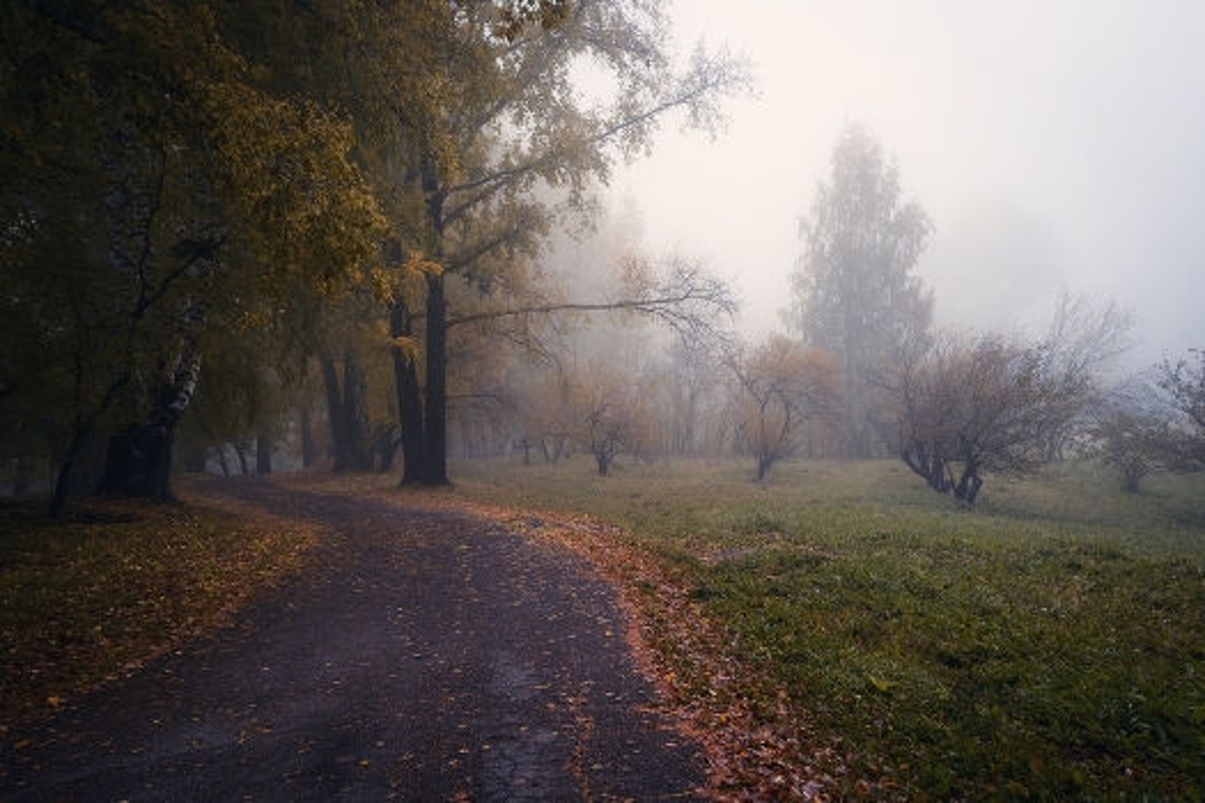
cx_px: 602
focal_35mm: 52
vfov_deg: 25.8
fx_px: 1757
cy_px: 402
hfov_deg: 37.9
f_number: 4.5
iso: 100
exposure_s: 1/250
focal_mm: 35
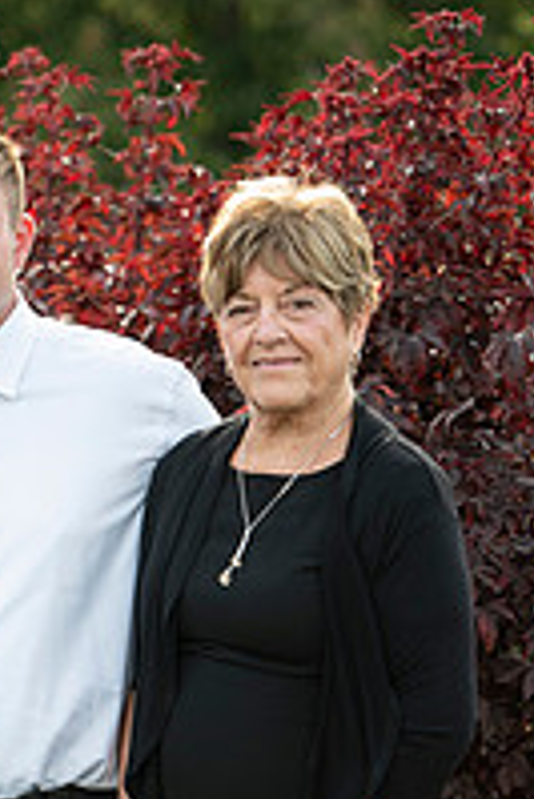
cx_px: -36
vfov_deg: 9.5
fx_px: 4775
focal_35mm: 215
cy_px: 667
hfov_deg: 6.4
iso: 125
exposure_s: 1/320
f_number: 2.8
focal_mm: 95
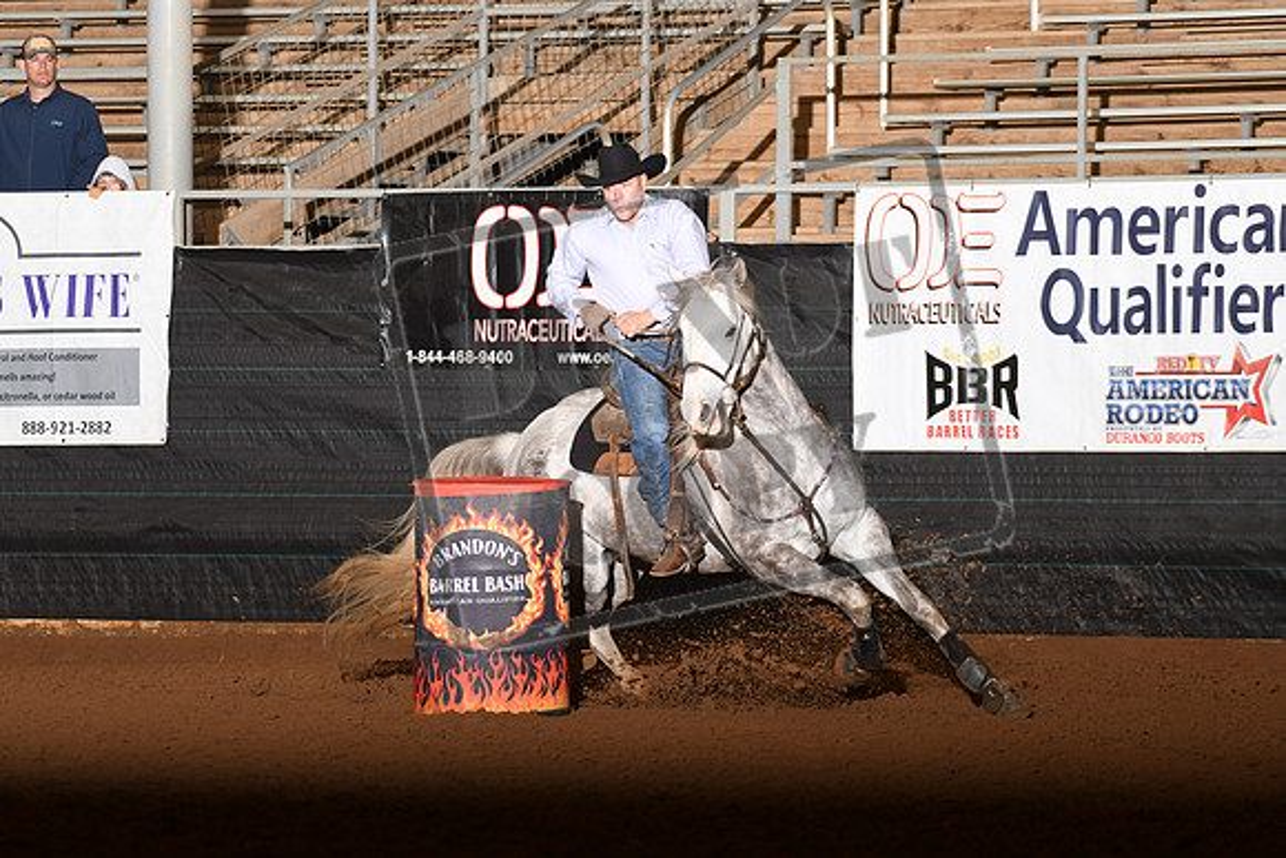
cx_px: 643
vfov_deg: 6.2
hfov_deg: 9.4
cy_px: 429
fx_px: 7860
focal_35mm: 220
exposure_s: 1/250
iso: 1000
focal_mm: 220
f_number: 5.6
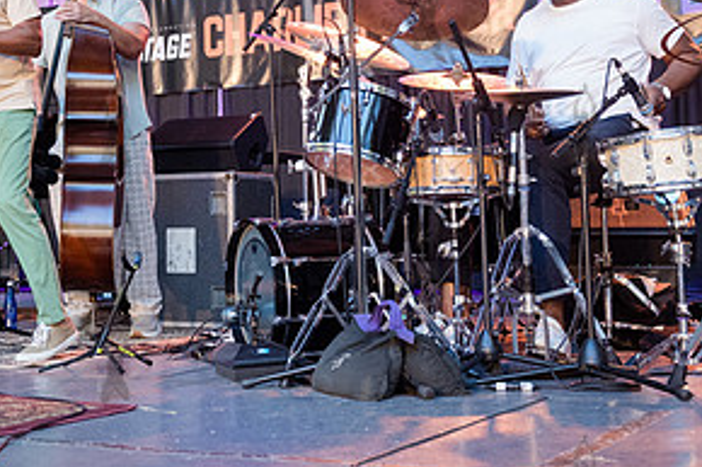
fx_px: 1364
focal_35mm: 70
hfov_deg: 28.1
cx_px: 114
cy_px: 125
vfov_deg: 19.3
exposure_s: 1/400
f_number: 4
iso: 3200
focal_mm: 35
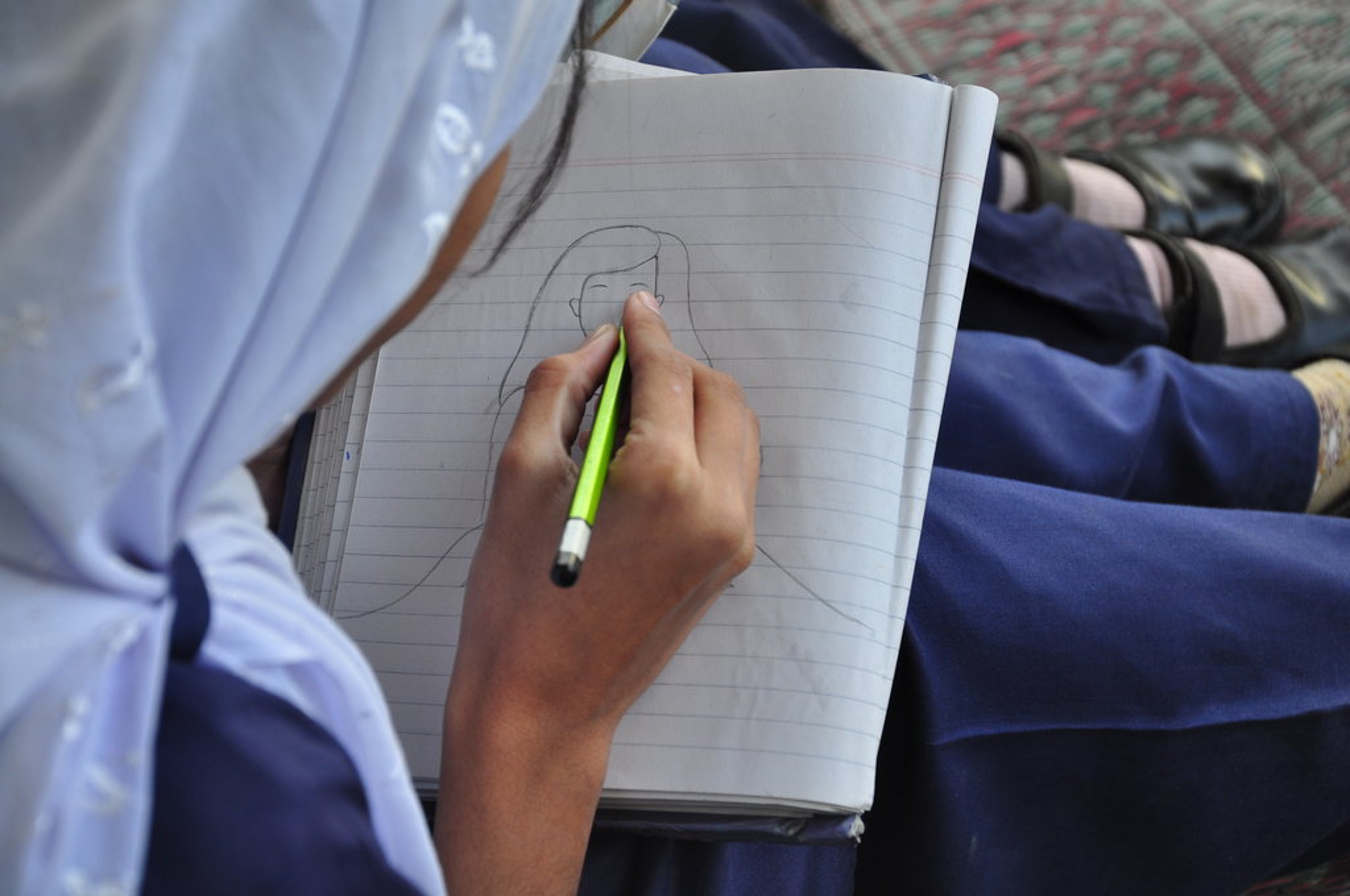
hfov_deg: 21.9
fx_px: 3483
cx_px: 675
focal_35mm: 93
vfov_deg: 14.7
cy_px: 448
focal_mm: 62
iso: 200
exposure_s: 1/60
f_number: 5.3
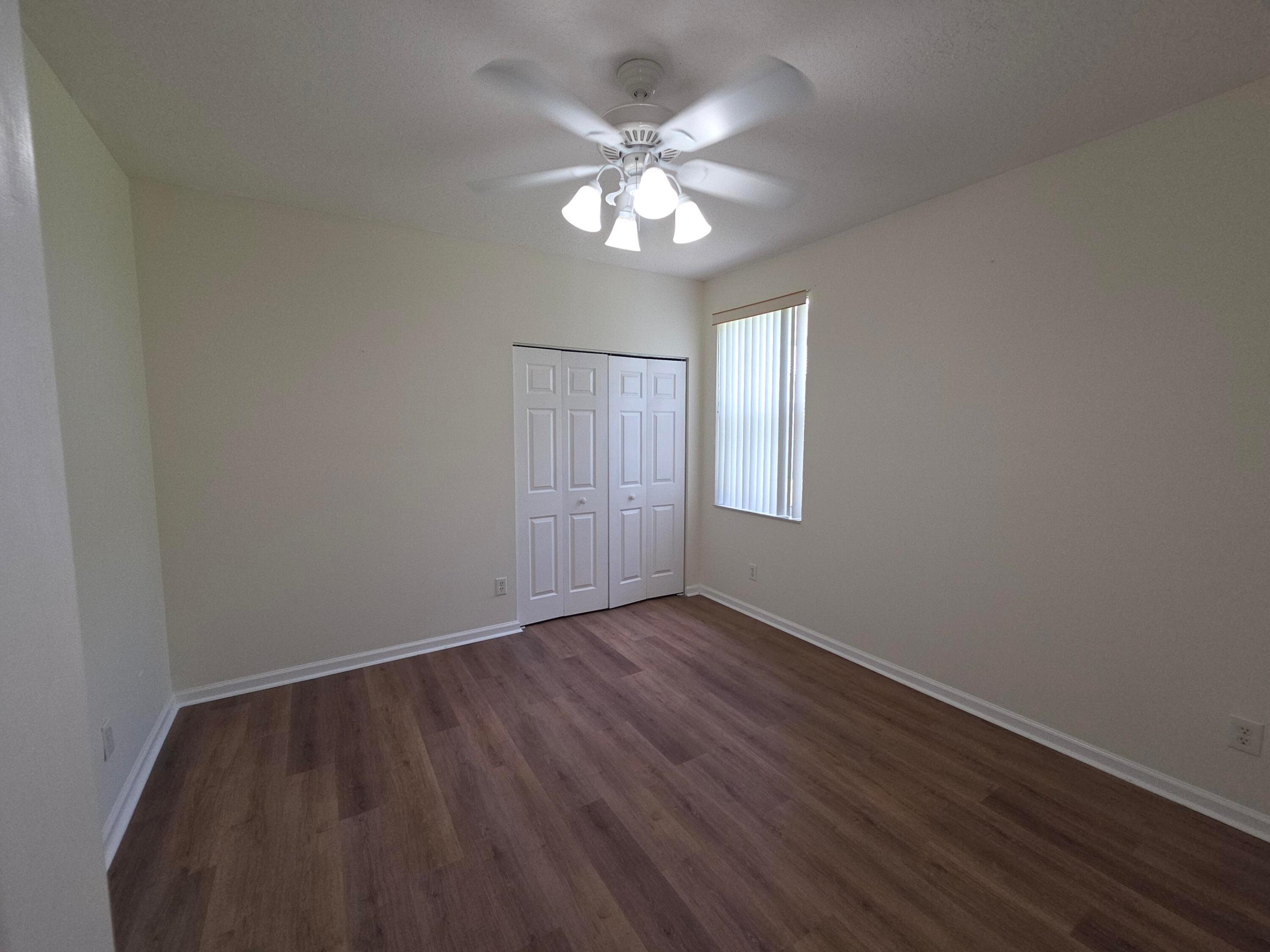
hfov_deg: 106.2
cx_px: 635
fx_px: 477
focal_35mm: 13
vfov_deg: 89.9
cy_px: 476
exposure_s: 1/60
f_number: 2.2
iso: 64
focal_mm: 2.2
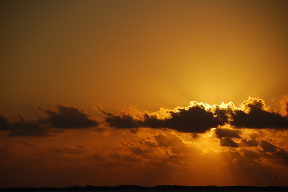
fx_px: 1682
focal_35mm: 210
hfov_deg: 9.8
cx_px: 144
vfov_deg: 6.6
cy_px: 96
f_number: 6
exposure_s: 1/2000
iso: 180
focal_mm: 140
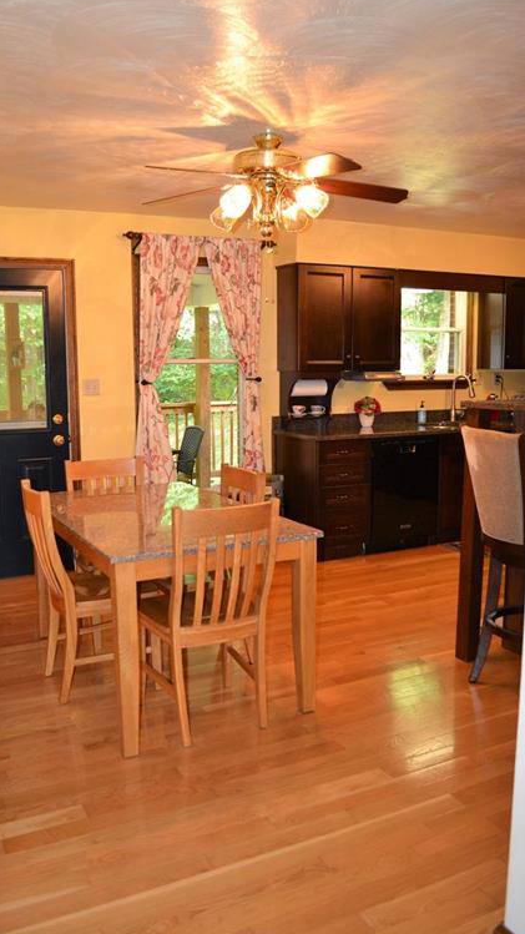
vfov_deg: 66.1
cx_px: 236
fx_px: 718
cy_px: 465
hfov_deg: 40.1
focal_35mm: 29
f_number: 3.5
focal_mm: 18
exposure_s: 1/60
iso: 1100
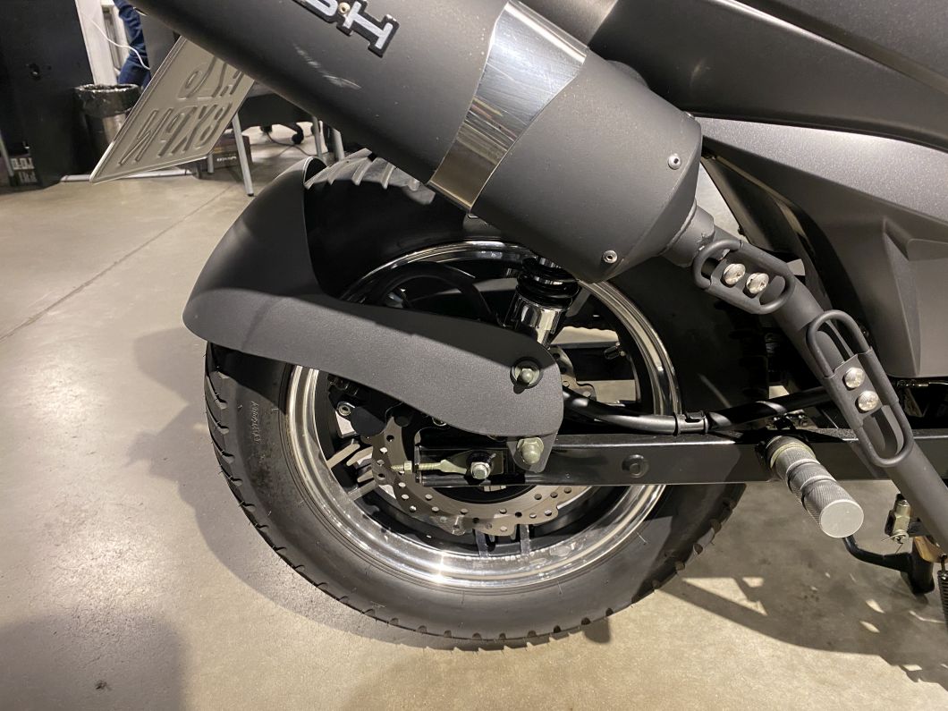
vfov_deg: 53.1
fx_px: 712
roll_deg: +1.7
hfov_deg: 67.3
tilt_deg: -23.8
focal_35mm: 26
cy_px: 356
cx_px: 474
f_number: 1.8
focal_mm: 4.25
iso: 400
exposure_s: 1/50
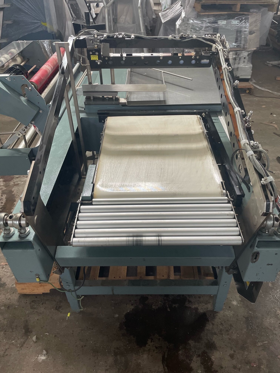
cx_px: 140
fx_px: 280
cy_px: 186
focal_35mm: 26
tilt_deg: -37.7
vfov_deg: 67.3
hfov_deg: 53.1
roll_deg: +2.7
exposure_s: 1/104
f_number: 1.6
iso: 125
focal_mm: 4.2
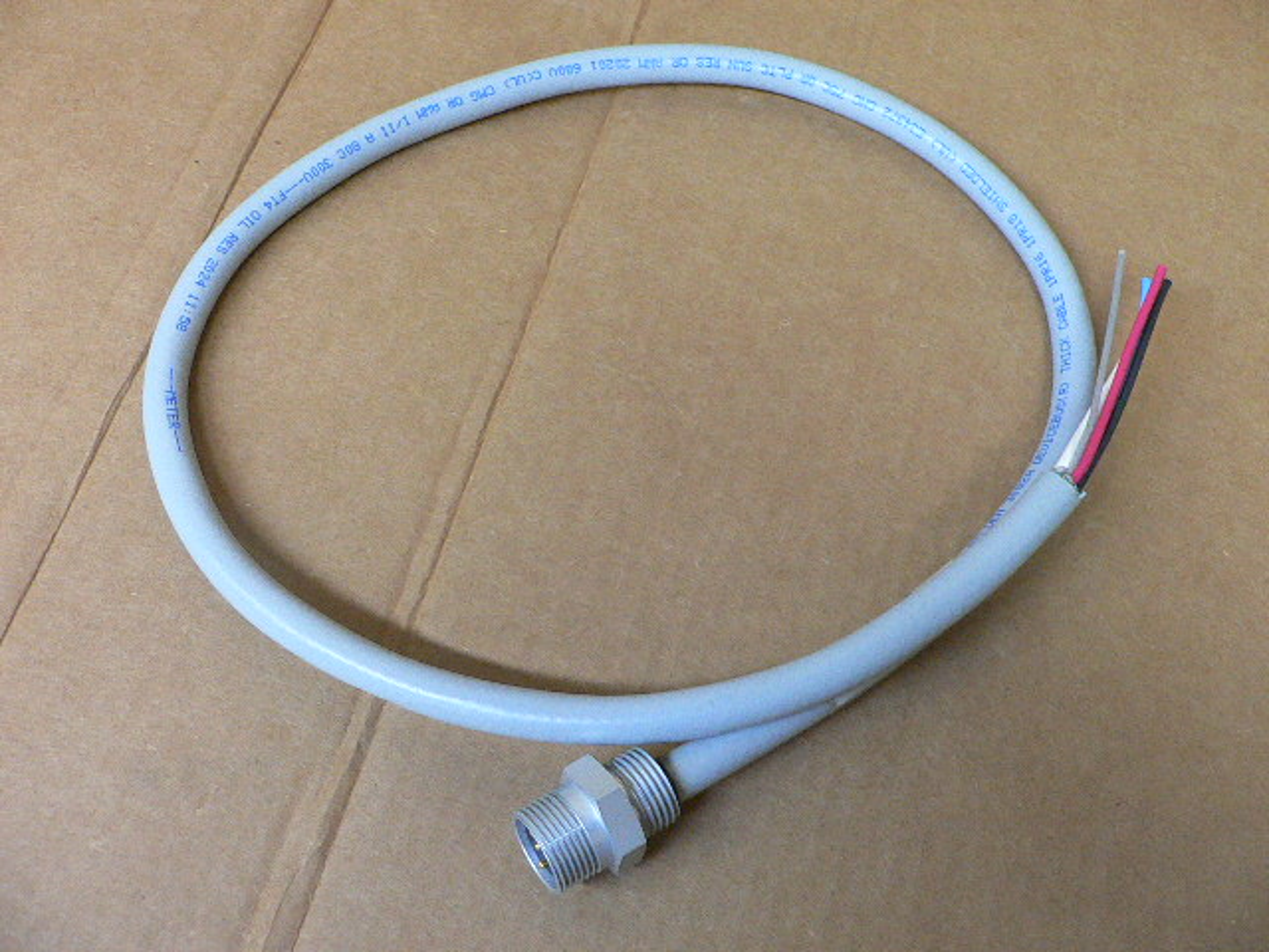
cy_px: 476
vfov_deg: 35.1
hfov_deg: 45.8
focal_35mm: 41
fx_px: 1503
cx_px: 634
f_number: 2.8
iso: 200
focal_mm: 5.5
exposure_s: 1/13
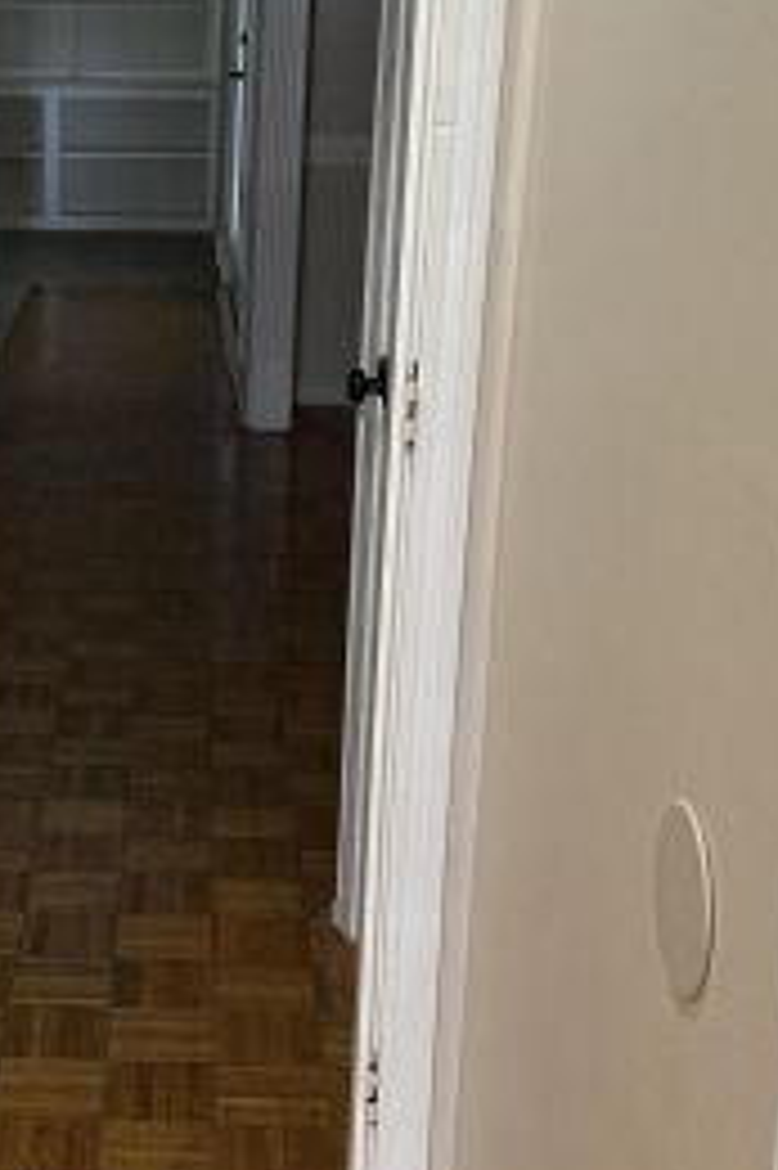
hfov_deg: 20.9
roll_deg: -1.1
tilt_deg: -16.0
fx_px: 2077
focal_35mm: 64
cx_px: 130
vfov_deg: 31.4
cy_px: 578
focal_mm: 6.86
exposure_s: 1/119
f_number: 1.78
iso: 250
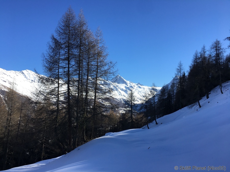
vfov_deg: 48.2
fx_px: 193
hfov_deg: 61.7
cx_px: 115
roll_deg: -4.7
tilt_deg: +5.9
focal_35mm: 29
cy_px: 86
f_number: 2.2
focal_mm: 4.15
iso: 25
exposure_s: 1/1350
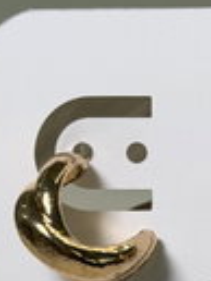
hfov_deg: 7.4
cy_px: 271
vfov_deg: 9.9
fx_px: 1607
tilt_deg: -26.0
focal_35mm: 198
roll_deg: -1.5
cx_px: 263
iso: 50
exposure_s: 1/196
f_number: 1.78
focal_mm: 6.76
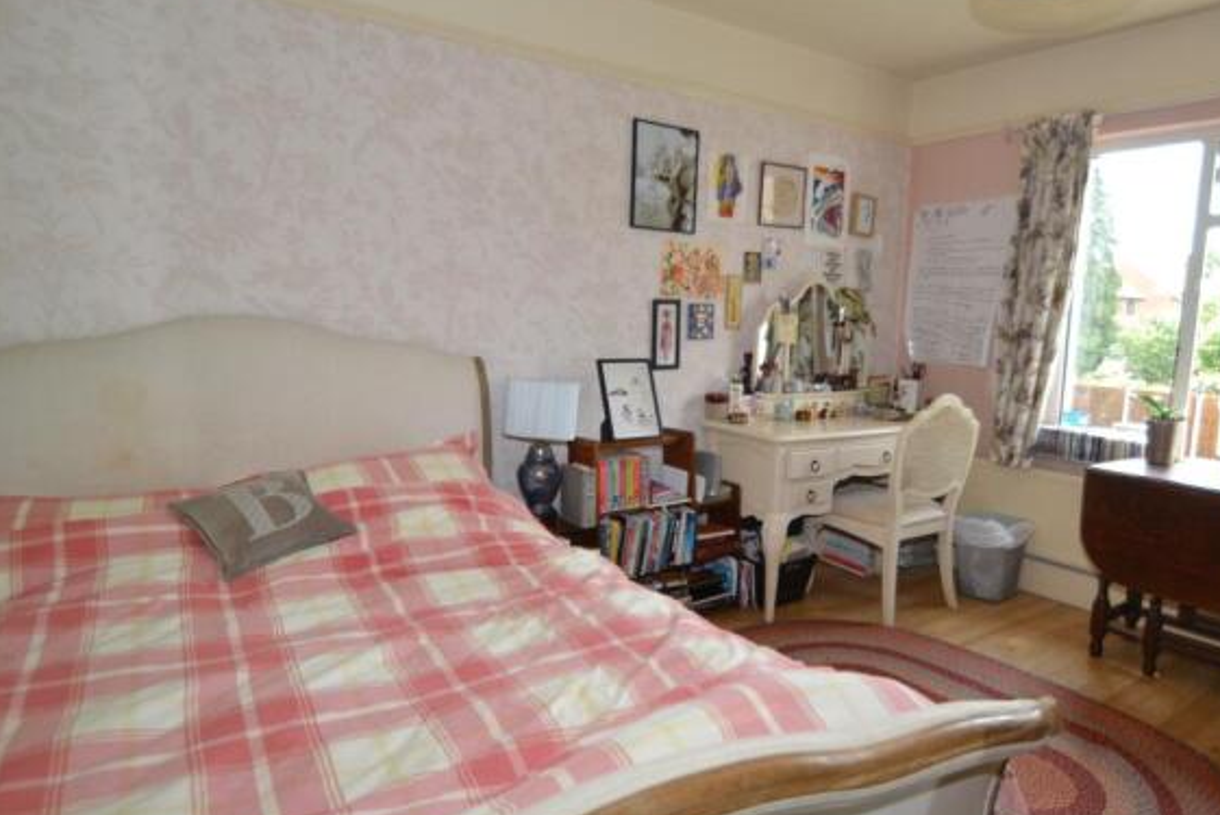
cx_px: 704
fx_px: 712
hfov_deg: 80.6
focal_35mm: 21
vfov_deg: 59.6
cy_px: 414
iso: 140
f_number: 4
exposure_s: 1/60
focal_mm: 12
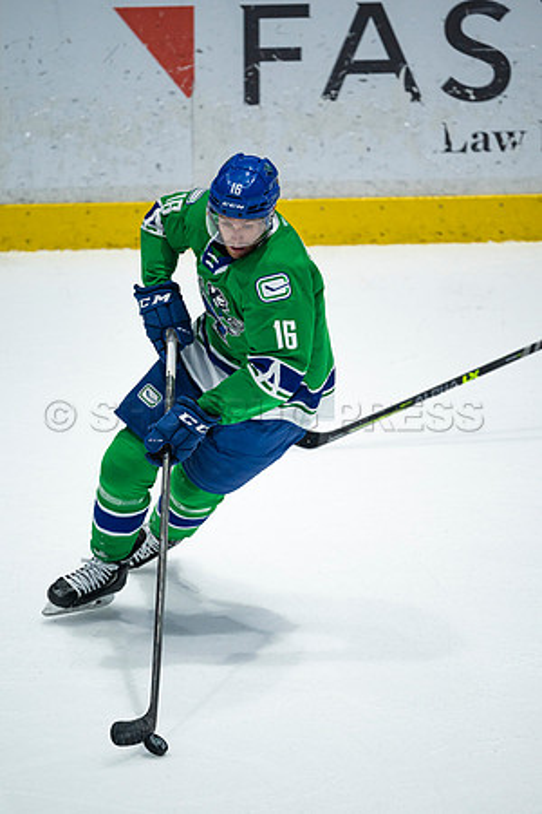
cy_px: 407
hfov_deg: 2.3
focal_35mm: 600
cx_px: 271
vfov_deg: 3.4
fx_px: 13549
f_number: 4
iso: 2000
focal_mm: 600
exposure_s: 1/1000
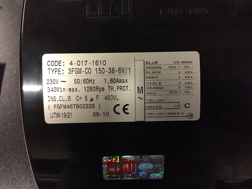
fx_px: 211
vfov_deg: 48.3
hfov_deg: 61.6
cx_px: 126
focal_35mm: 29
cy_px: 94
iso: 250
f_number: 2.2
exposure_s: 1/33
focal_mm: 4.15
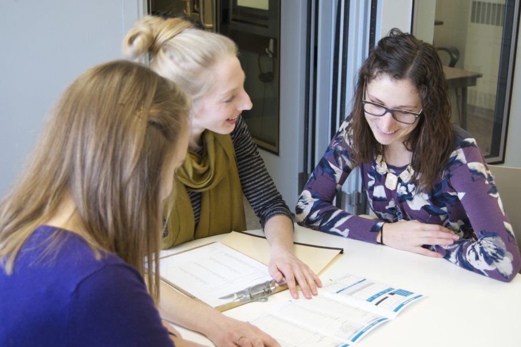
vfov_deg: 25.8
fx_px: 760
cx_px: 260
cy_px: 174
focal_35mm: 52
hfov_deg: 37.9
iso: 400
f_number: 4.8
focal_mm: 35
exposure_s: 1/30
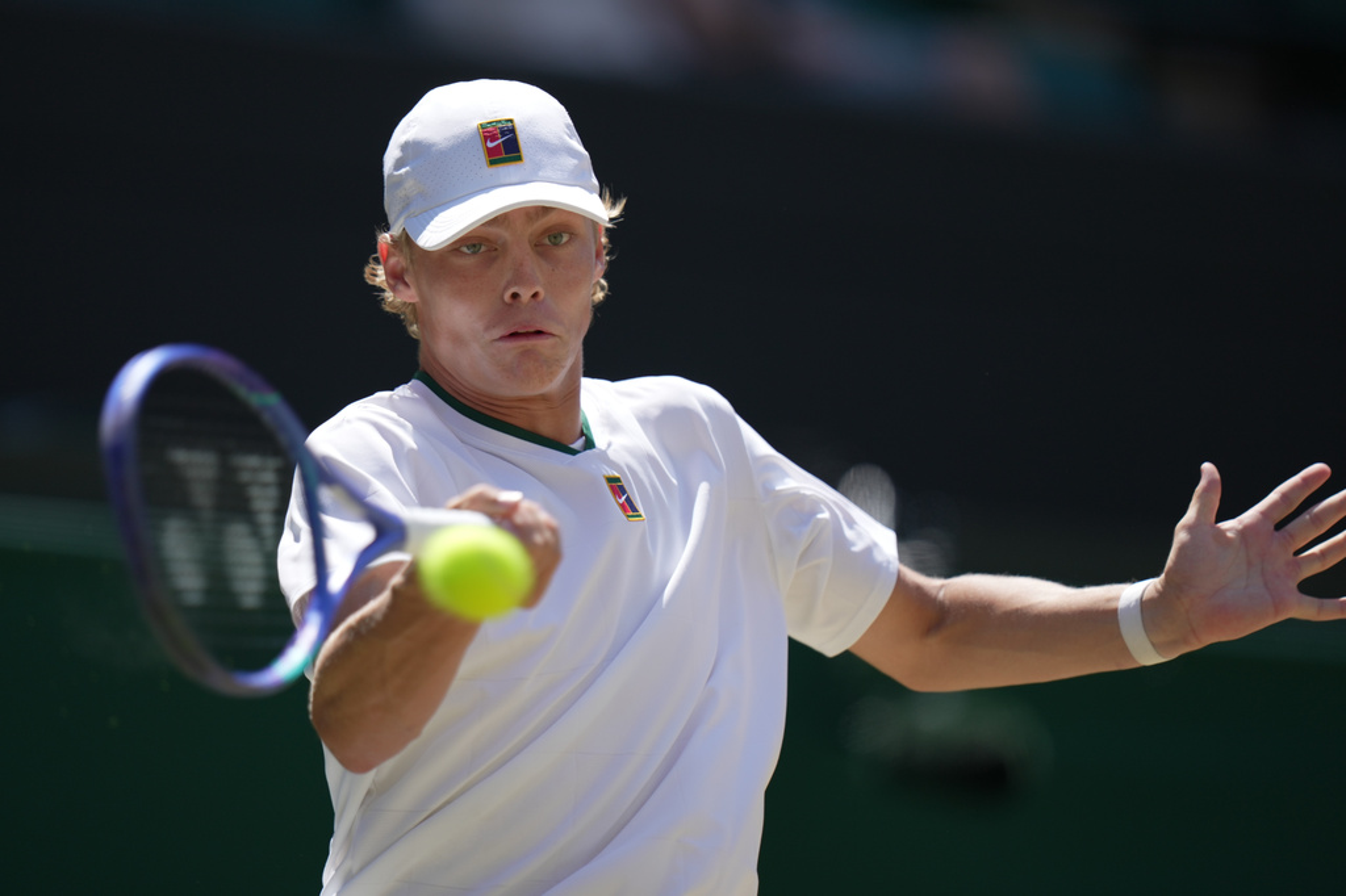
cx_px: 673
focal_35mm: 400
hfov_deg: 5.2
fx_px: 14950
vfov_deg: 3.4
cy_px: 448
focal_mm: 400
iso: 250
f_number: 2.8
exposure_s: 1/2500
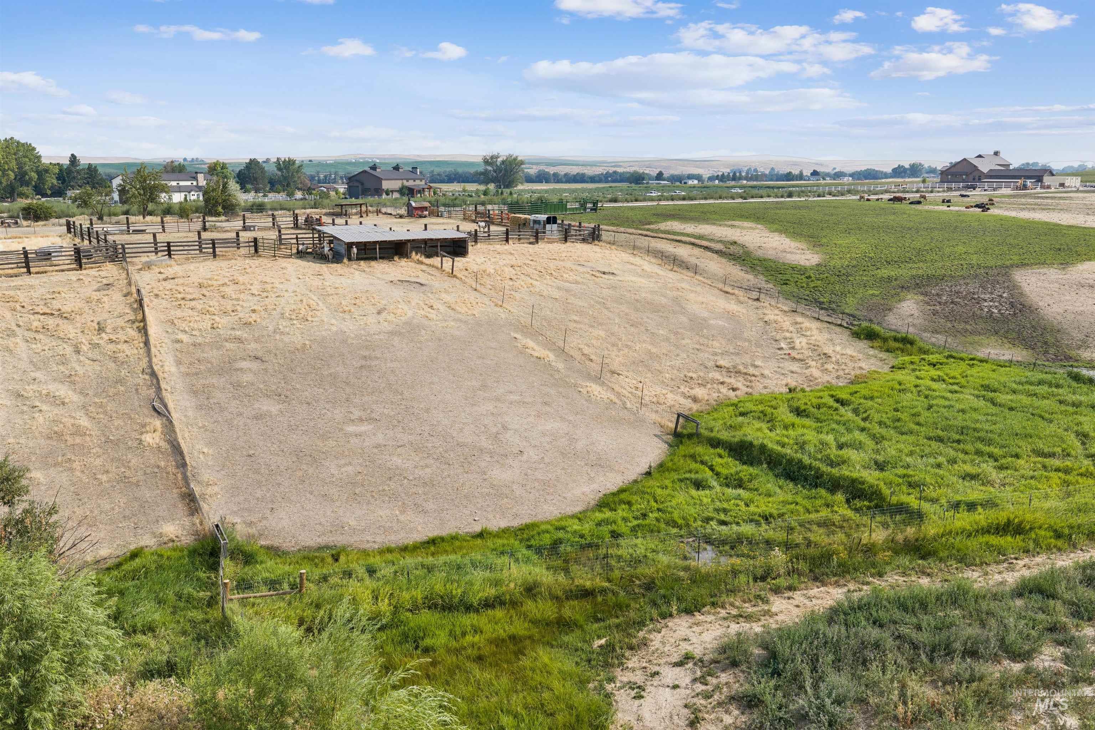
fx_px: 852
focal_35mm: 28
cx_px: 548
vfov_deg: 46.4
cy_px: 365
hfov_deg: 65.5
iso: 100
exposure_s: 1/120
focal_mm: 14.4
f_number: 2.8
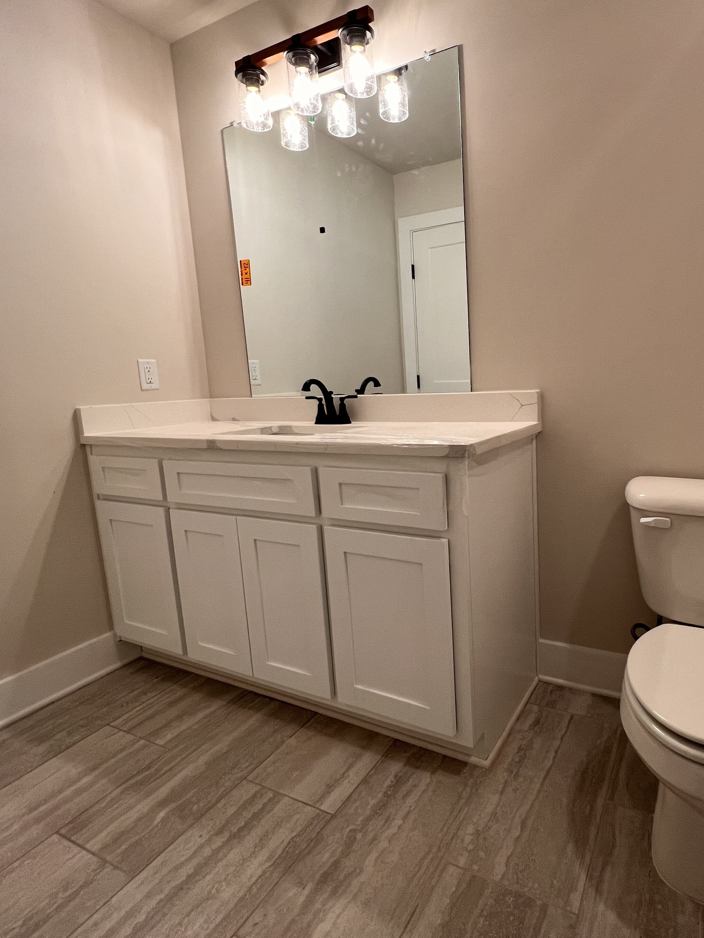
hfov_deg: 69.8
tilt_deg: -8.7
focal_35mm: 18
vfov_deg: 87.7
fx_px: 488
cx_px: 462
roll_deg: +1.4
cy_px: 453
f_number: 1.8
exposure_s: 1/120
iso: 125
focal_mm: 1.57
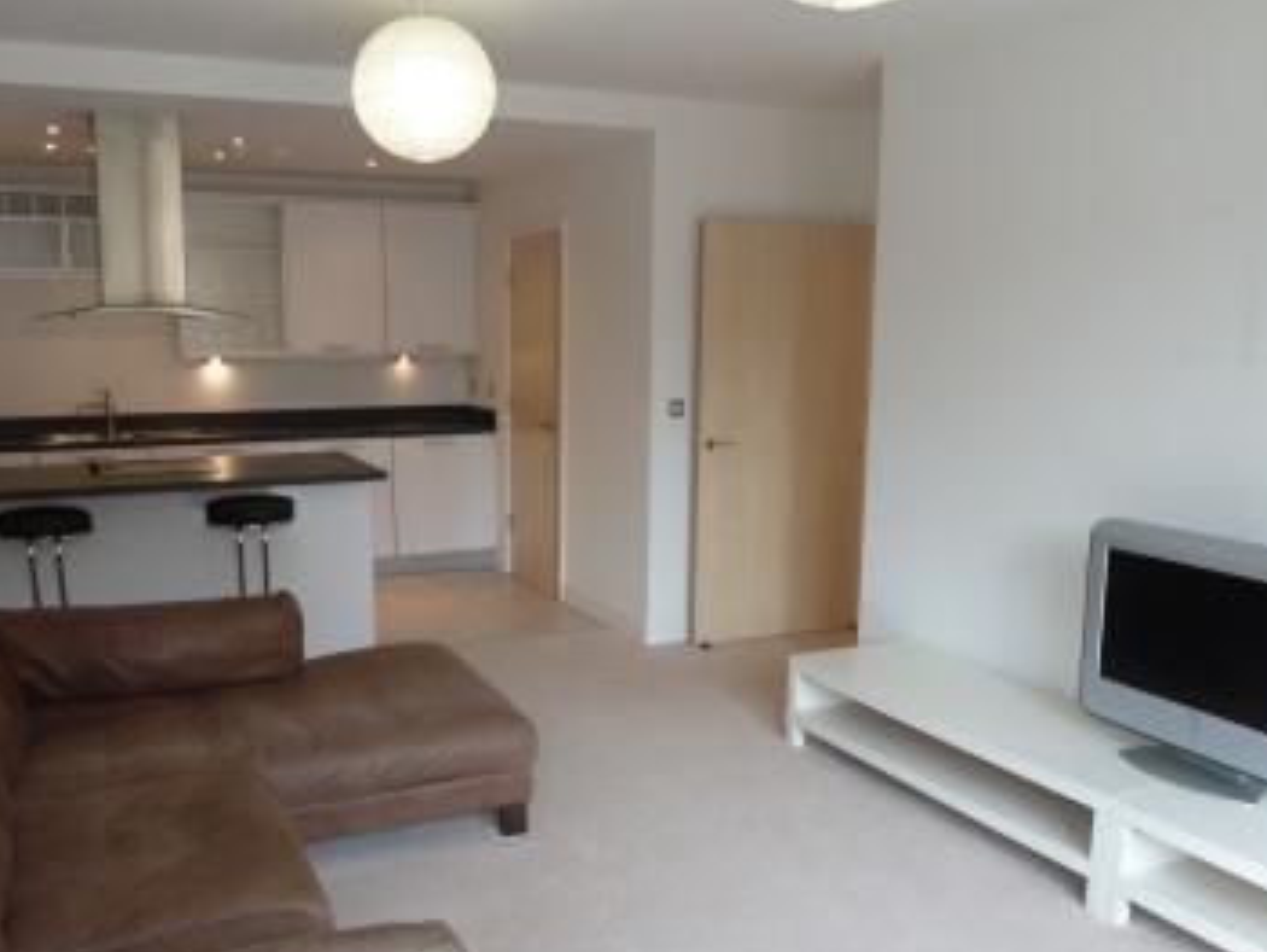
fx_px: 1172
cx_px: 568
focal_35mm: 32
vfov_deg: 44.1
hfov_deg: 56.7
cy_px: 543
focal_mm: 4.1
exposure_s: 1/30
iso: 125
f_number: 3.3
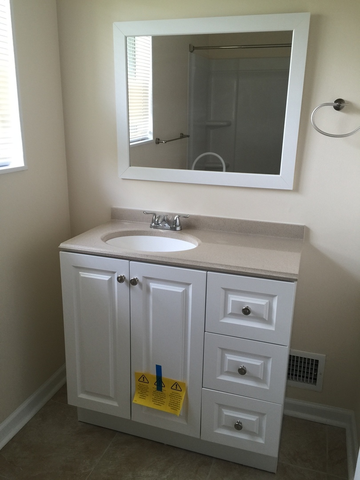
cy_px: 240
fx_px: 402
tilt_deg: -16.3
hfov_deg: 48.2
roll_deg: -1.2
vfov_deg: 61.7
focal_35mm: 29
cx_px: 180
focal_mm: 4.15
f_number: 2.2
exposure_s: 1/40
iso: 32
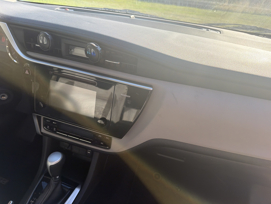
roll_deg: -10.0
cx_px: 136
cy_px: 102
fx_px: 188
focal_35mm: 24
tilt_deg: -32.9
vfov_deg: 56.8
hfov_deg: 71.6
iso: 80
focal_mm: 6.76
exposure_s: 1/543
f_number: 1.78
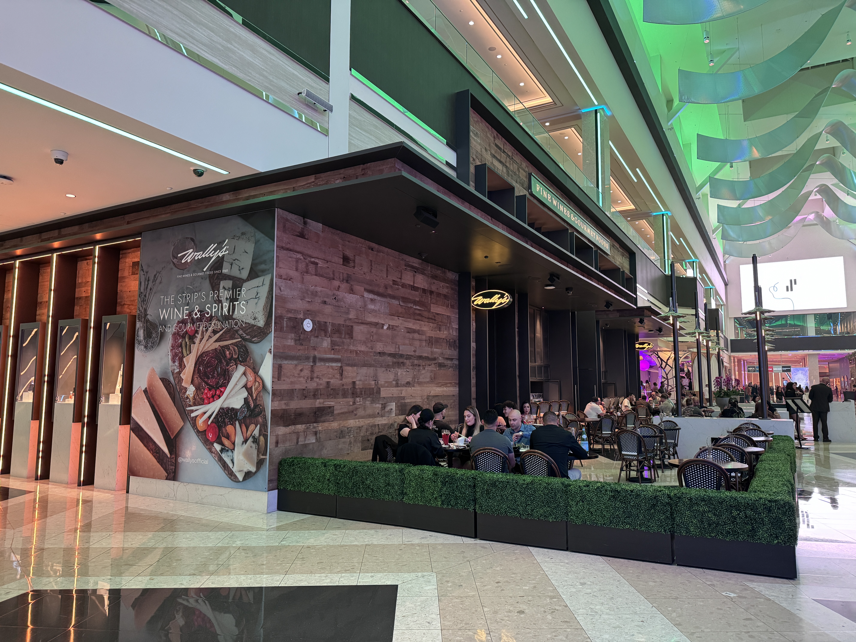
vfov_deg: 56.8
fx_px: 593
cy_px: 321
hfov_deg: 71.6
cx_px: 428
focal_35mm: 24
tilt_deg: +6.6
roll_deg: -0.3
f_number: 1.78
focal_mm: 6.76
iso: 400
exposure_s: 1/59
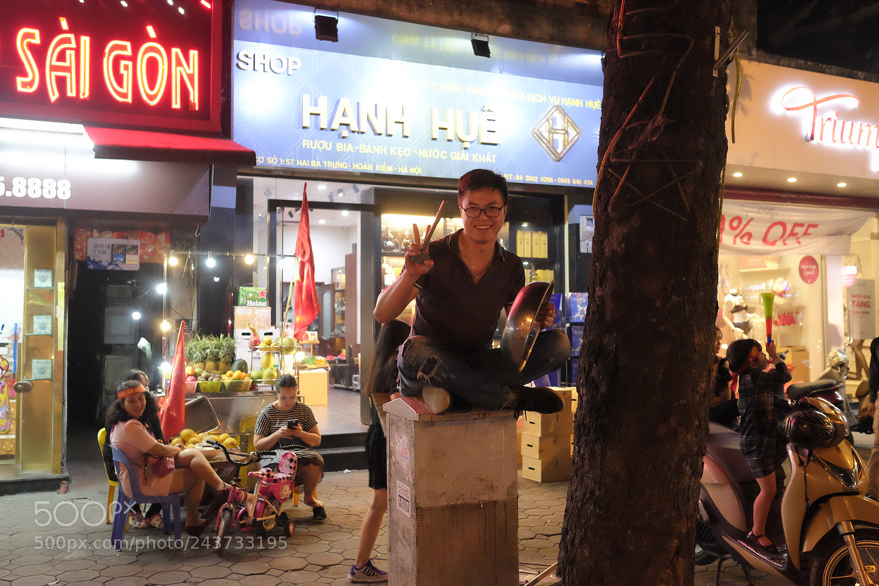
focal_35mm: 35
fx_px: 854
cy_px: 293
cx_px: 440
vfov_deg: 37.8
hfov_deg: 54.4
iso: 6400
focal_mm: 23
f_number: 3.2
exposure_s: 1/100
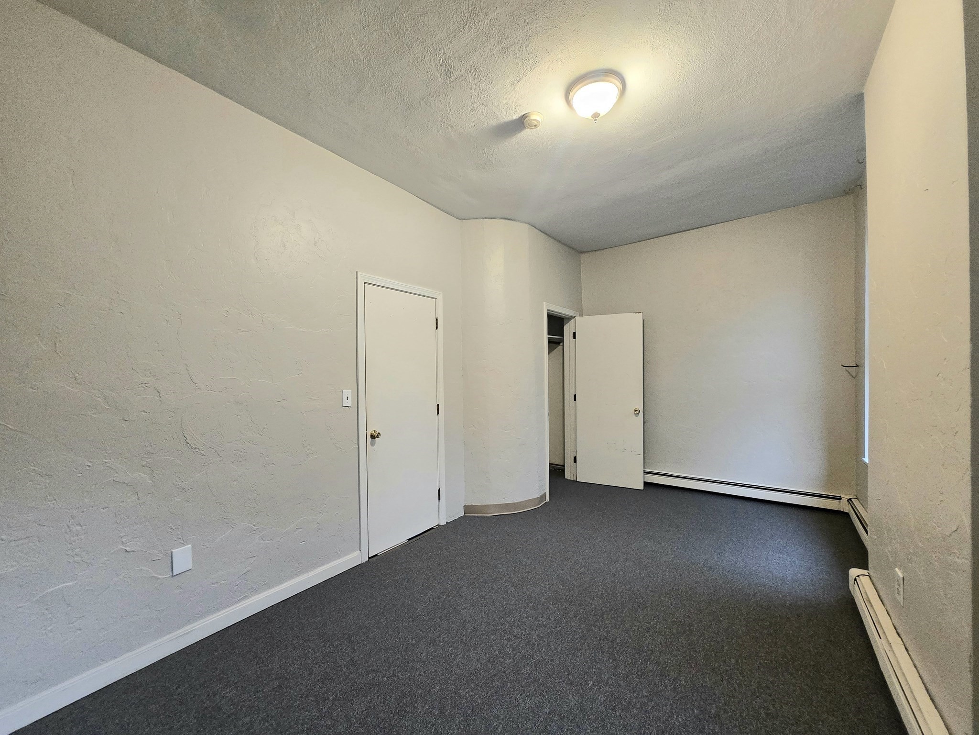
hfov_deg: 106.2
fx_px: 368
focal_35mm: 13
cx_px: 490
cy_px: 368
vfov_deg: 89.9
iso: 250
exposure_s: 1/60.2
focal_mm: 1.7
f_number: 2.2
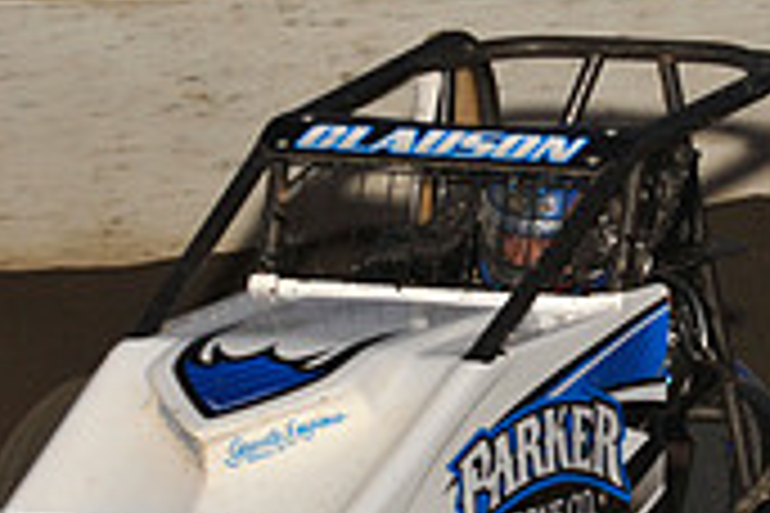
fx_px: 12319
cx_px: 432
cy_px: 410
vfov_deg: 2.4
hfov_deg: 3.6
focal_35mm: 576
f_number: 7.1
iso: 800
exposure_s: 1/320
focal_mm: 170
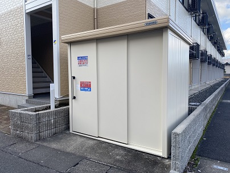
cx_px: 115
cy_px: 86
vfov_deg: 53.1
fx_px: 173
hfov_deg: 67.3
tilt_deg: -3.4
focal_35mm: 26
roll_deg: +0.3
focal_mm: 4.25
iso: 32
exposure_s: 1/702
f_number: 1.8
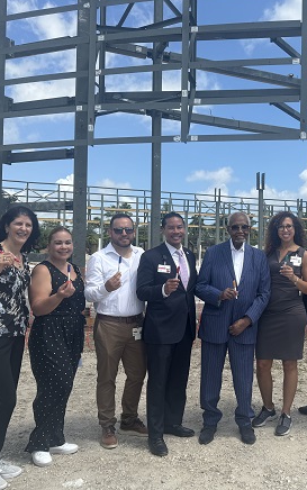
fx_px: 468
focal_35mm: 35
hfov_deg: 34.9
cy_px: 244
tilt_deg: +2.7
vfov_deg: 55.3
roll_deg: -0.8
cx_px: 258
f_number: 1.78
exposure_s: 1/4049
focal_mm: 6.76
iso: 80
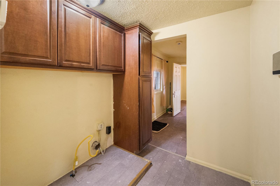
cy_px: 93
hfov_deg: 104.3
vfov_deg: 81.1
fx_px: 109
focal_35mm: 14
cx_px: 140
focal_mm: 14
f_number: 8
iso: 720
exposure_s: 1/15
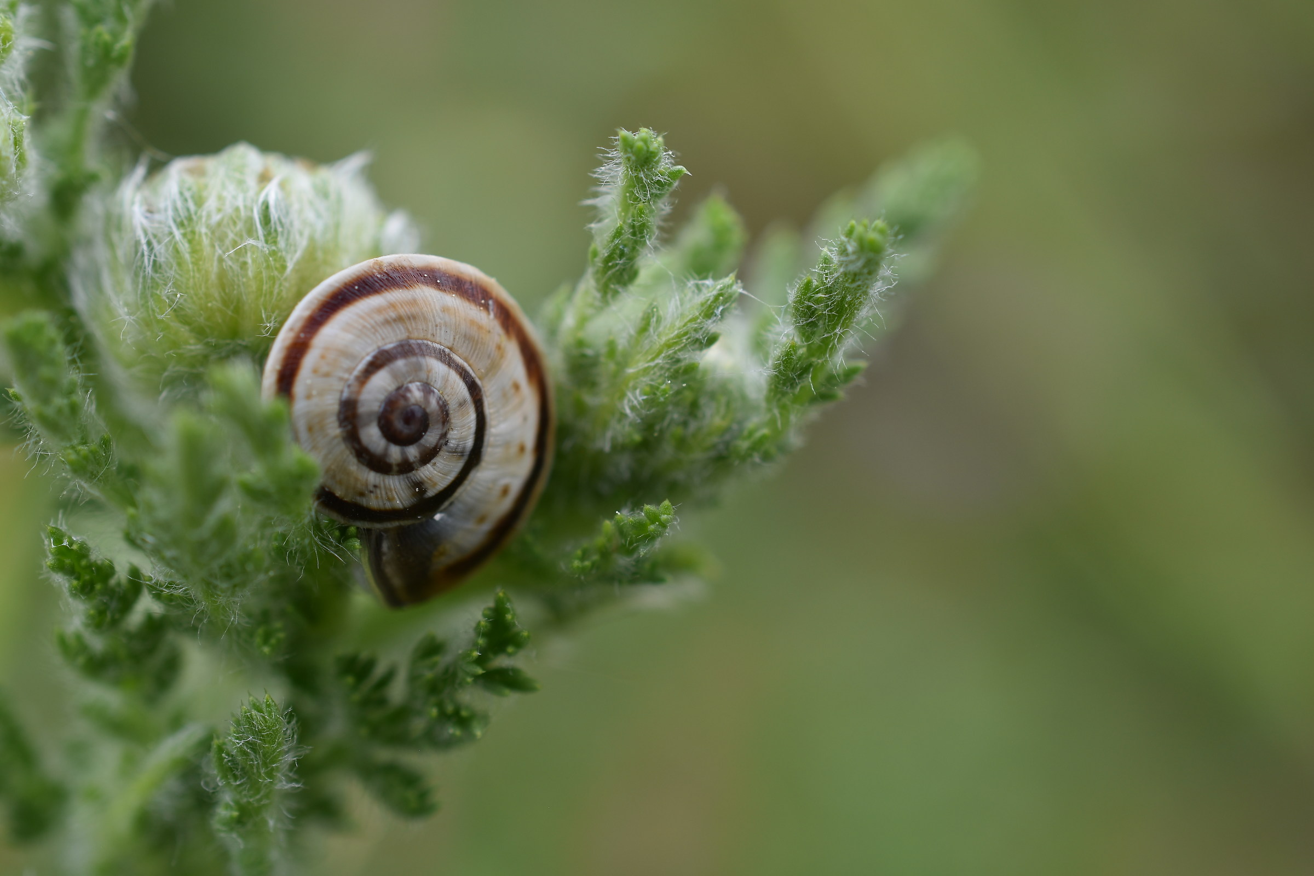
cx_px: 657
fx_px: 2190
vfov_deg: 22.6
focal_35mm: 60
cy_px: 438
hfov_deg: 33.4
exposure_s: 1/180
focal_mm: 40
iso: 100
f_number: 6.7
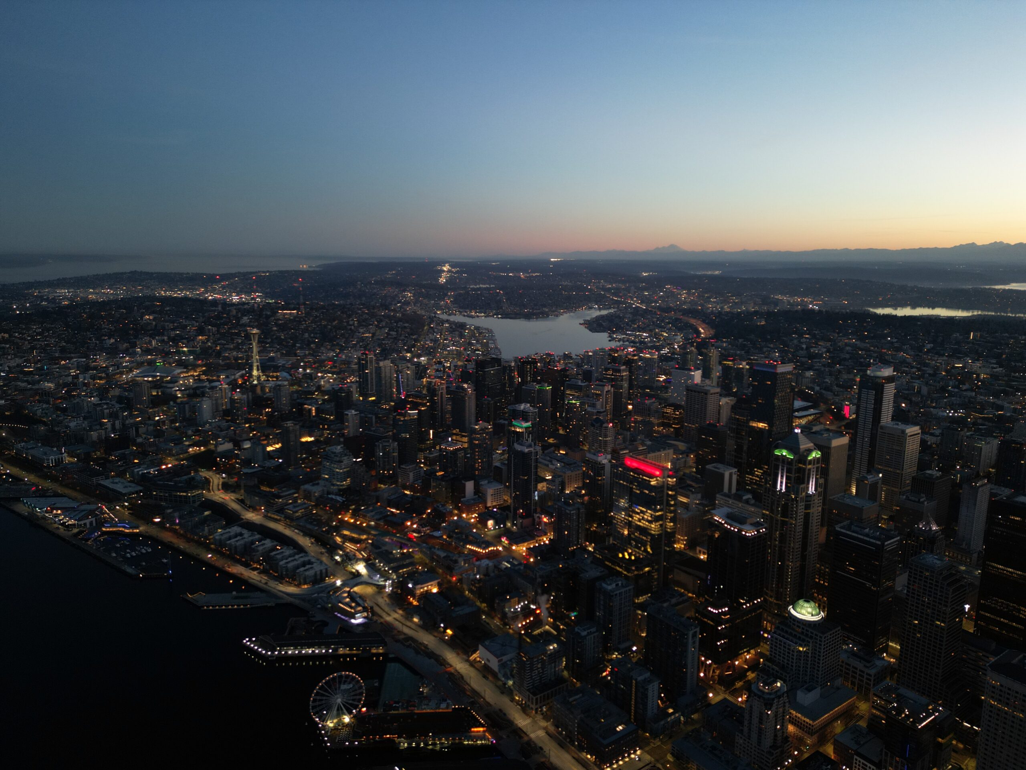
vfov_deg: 56.8
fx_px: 711
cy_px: 385
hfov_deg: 71.6
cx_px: 513
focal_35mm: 24
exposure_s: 1/15
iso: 280
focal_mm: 6.72
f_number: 1.7
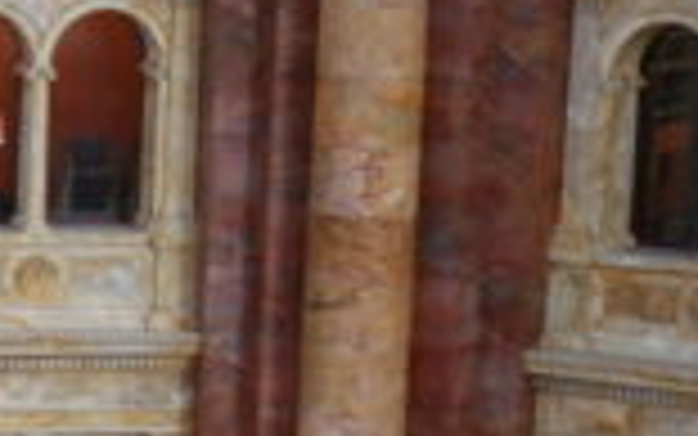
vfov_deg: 7.5
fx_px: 3285
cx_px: -360
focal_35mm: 173
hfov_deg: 11.6
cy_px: 510
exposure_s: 1/20
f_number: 4.2
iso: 800
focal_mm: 35
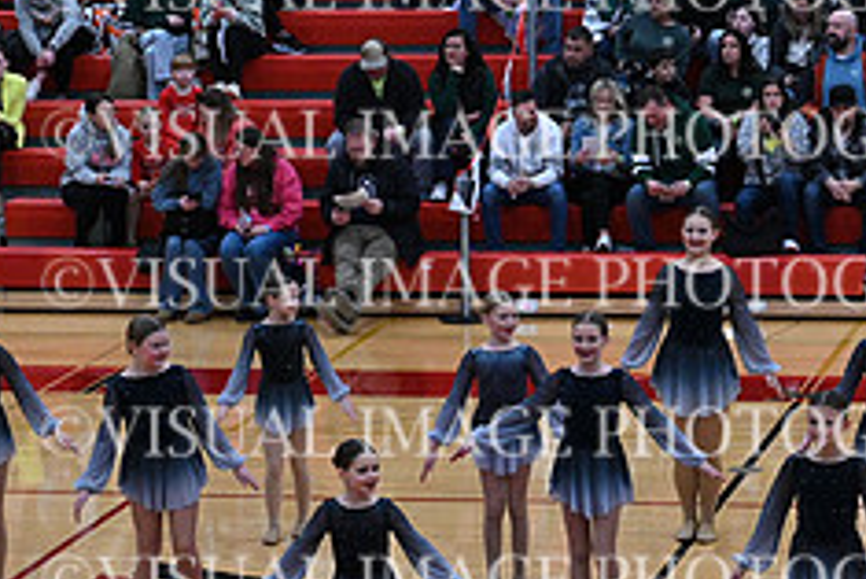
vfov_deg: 7.4
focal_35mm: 185
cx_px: 575
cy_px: 655
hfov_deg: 11.1
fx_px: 4453
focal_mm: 75
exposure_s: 1/400
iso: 4000
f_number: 4
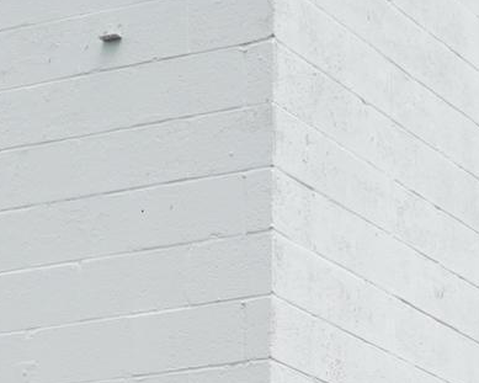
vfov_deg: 8.9
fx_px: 2310
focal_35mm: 163
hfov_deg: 11.8
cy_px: 795
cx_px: 70
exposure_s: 1/250
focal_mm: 22
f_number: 5
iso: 100
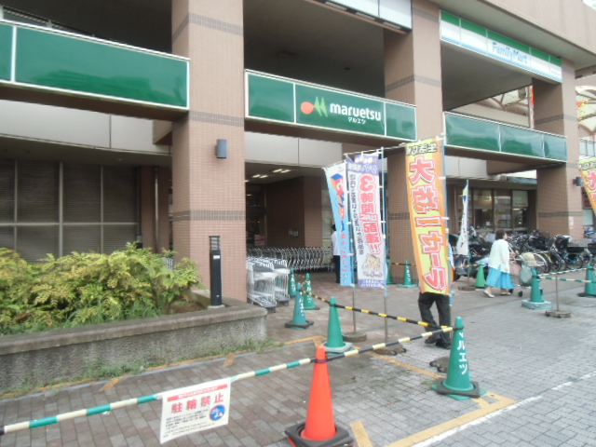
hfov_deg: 71.6
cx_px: 298
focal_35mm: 24
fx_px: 413
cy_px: 224
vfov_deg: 56.8
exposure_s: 1/160
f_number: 3
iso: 64
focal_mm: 4.24
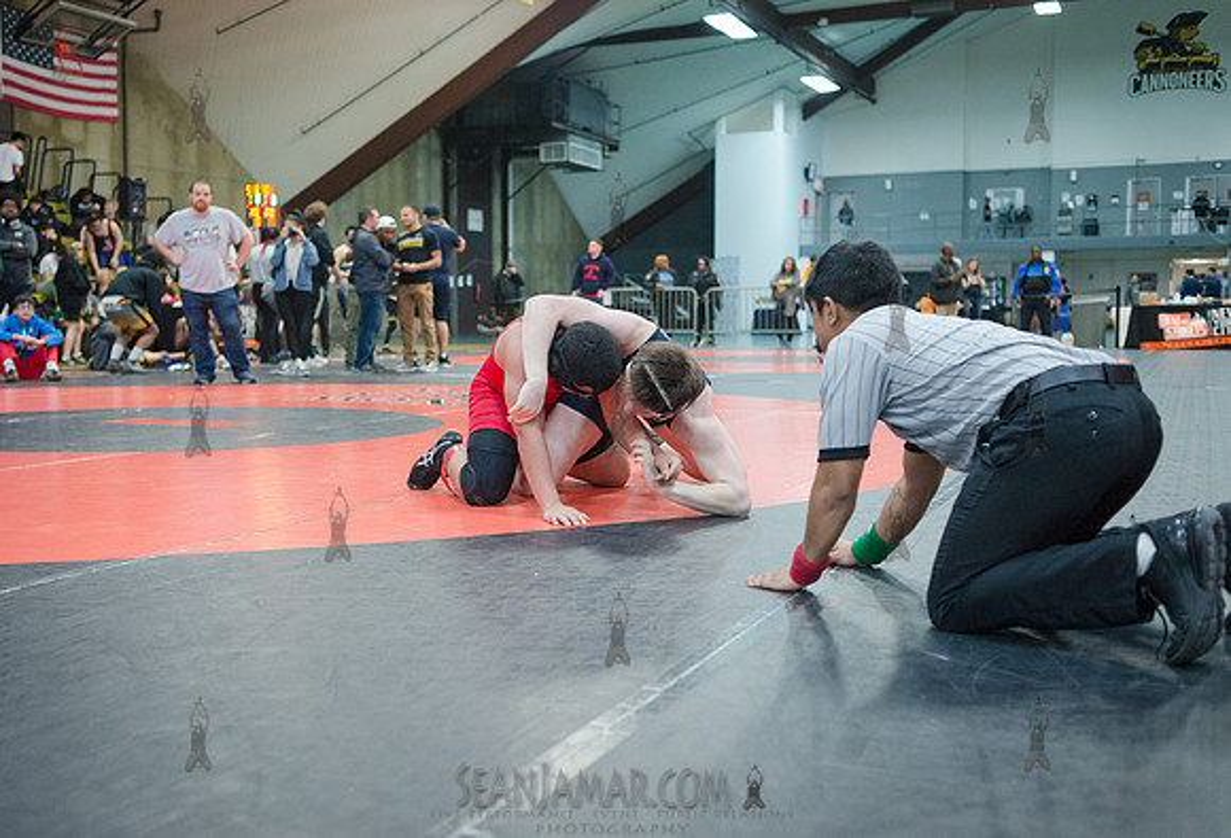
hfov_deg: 48.9
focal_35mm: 39
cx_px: 537
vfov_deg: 34.5
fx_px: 1350
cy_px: 410
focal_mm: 35
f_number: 3.2
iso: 4000
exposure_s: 1/320
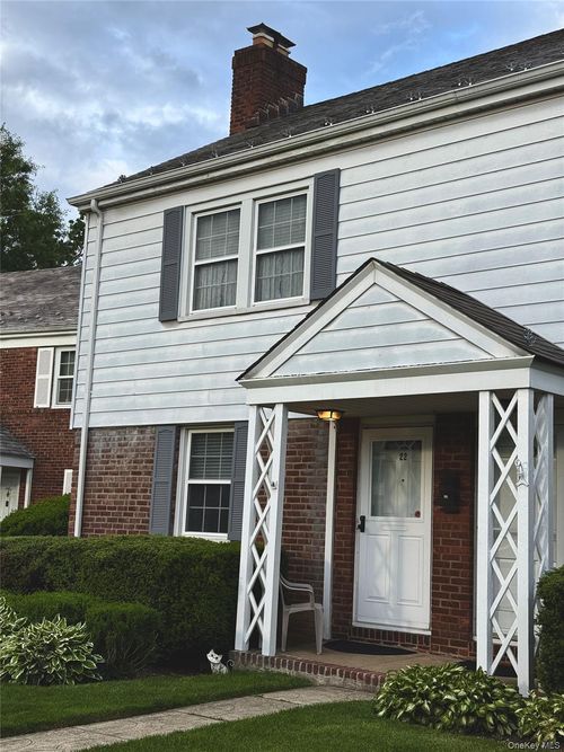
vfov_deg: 39.7
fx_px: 1043
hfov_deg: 30.3
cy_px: 376
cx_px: 282
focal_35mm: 48
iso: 64
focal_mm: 6.76
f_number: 1.78
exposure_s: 1/627
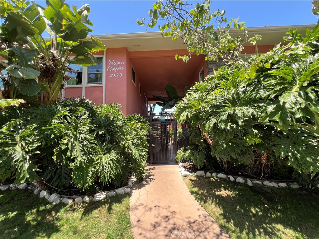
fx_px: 120
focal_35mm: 13
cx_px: 160
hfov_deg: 106.2
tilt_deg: +7.2
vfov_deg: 89.9
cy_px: 120
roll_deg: +2.8
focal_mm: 1.57
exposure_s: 1/161
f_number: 1.8
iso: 32
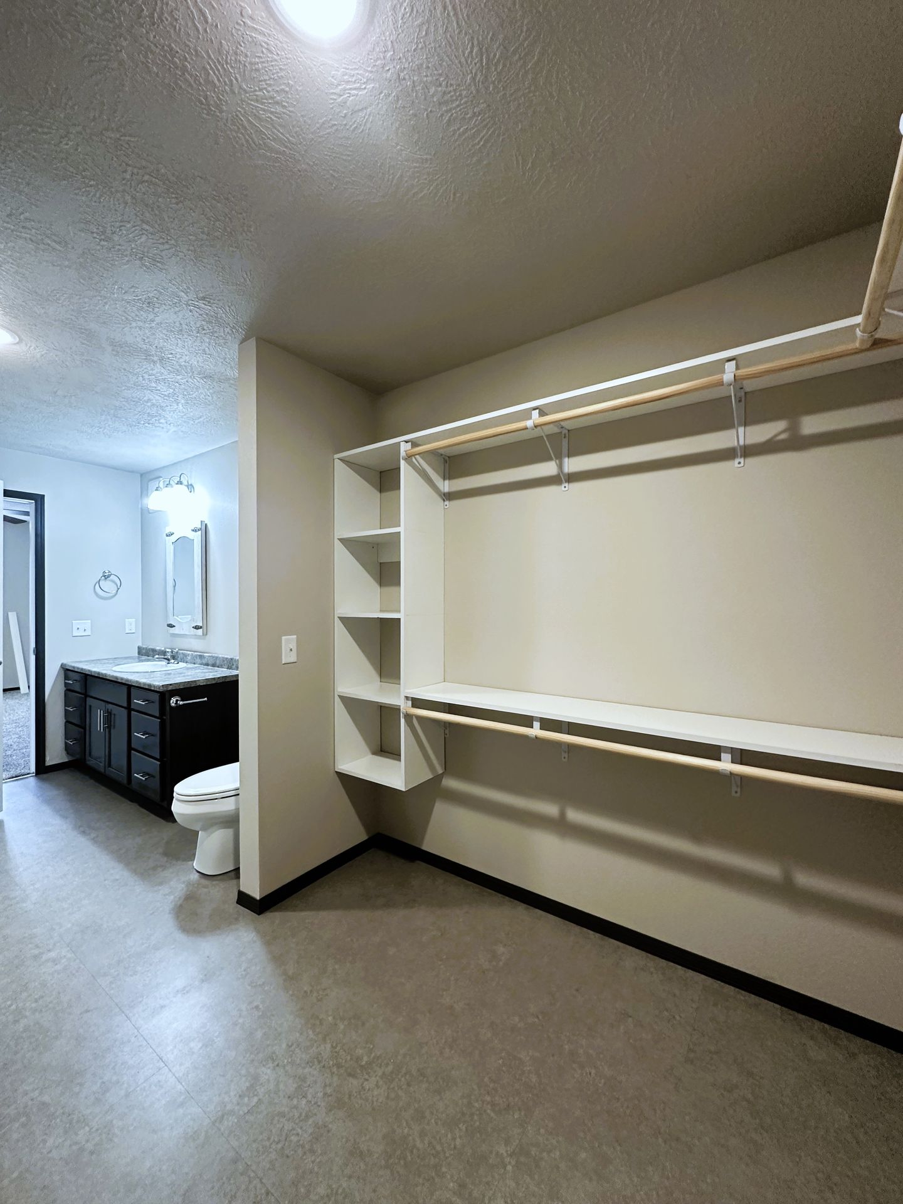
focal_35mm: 14
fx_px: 487
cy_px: 602
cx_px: 452
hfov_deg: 85.7
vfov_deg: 102.1
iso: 320
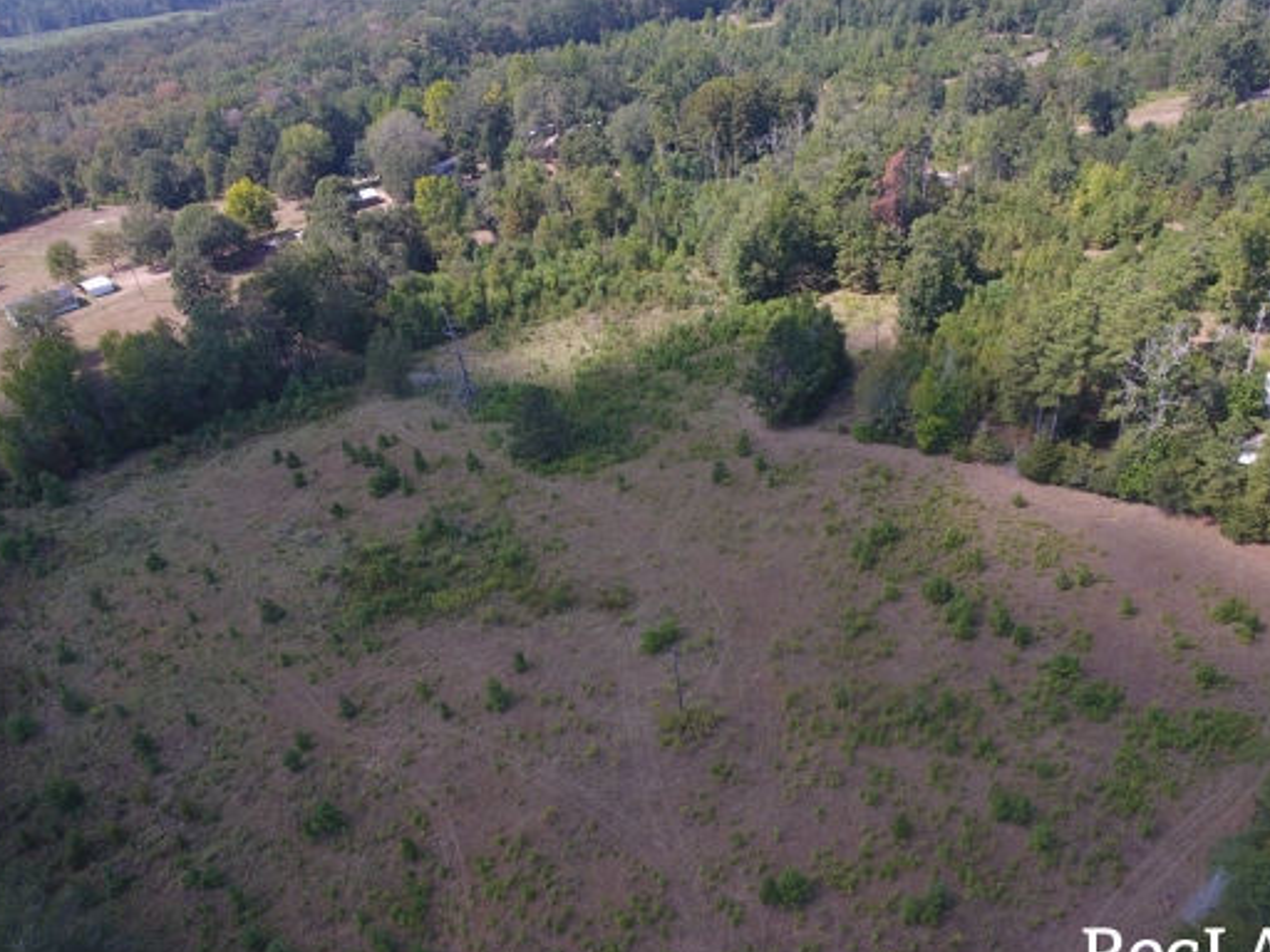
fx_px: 917
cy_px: 528
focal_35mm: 25
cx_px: 620
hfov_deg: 69.4
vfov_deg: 54.8
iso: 100
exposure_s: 1/320
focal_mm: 3.61
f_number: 2.8
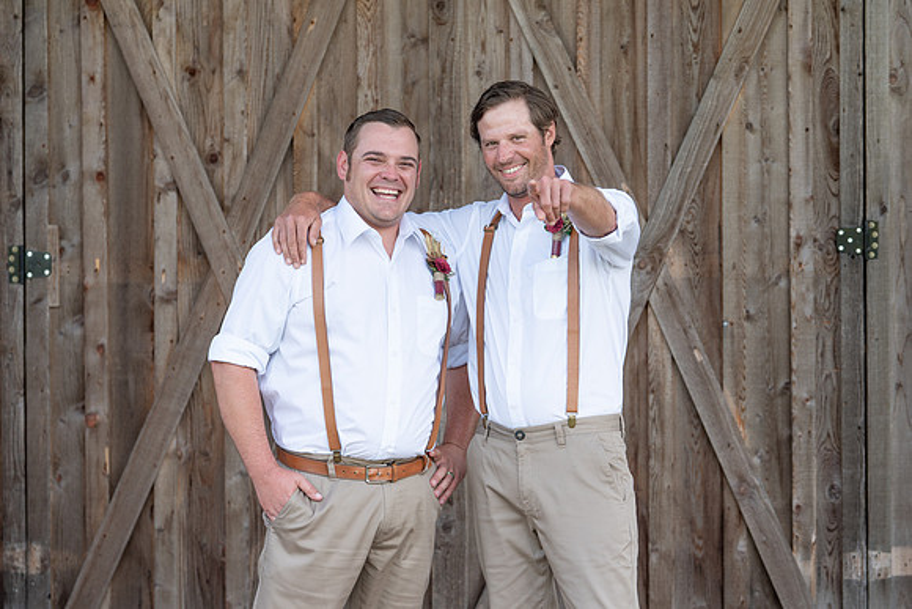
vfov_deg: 11.9
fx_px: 2924
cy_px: 298
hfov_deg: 17.7
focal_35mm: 115
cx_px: 494
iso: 125
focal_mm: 102
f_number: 4
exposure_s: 1/250
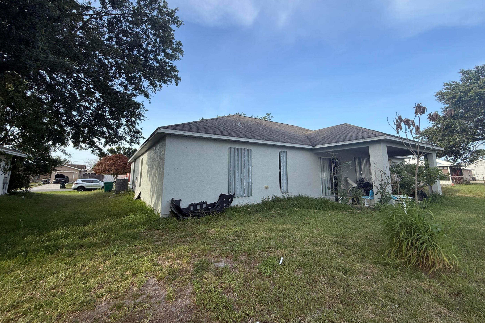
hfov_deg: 100.4
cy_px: 141
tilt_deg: +11.8
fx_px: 202
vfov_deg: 77.0
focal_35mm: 15
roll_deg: +0.0
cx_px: 245
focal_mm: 2.22
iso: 50
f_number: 2.2
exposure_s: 1/770
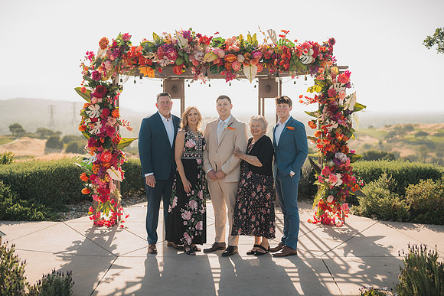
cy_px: 148
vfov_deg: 27.0
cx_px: 222
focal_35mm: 50
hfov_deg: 39.6
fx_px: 617
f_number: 2
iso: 50
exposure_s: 1/1000
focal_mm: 50
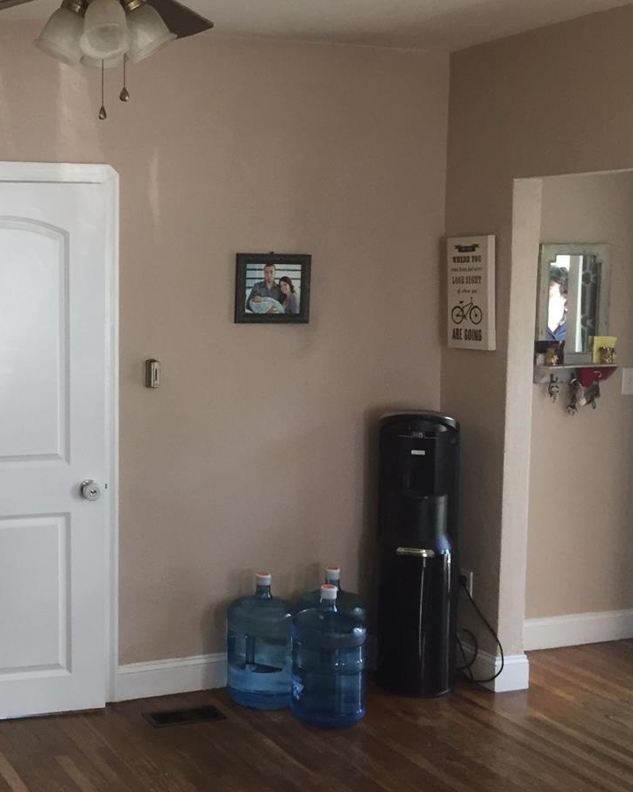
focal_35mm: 47
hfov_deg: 30.5
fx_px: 1101
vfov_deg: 39.5
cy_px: 366
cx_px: 46
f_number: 2.2
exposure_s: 1/30
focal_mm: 4.15
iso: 50
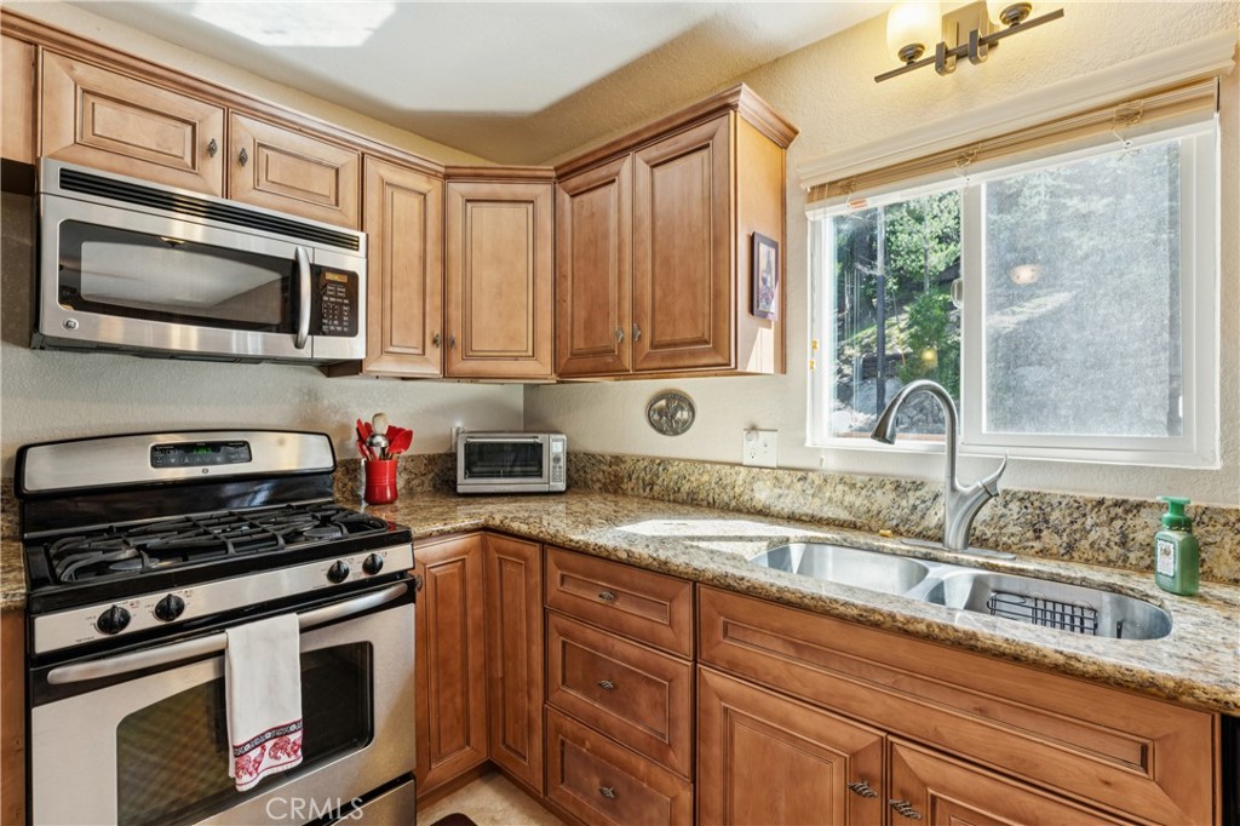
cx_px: 620
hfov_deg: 96.0
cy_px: 413
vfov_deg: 73.0
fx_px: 558
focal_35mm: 16
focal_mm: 16.2
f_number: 13
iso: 100
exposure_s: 1/2.5
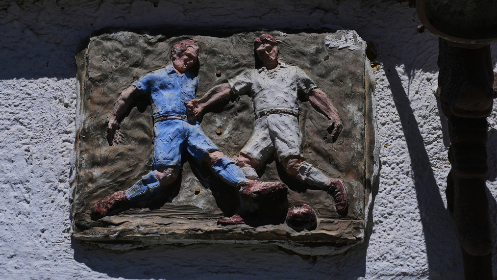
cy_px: 121
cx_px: 250
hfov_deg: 19.3
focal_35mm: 111
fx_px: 1463
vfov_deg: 10.9
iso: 50
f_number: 5
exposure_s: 1/1600
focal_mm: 70
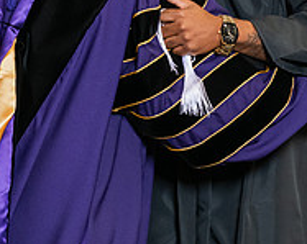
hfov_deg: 9.5
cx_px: 99
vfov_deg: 7.5
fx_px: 1851
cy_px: -45
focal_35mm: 204
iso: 2500
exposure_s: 1/200
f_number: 5
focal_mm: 70
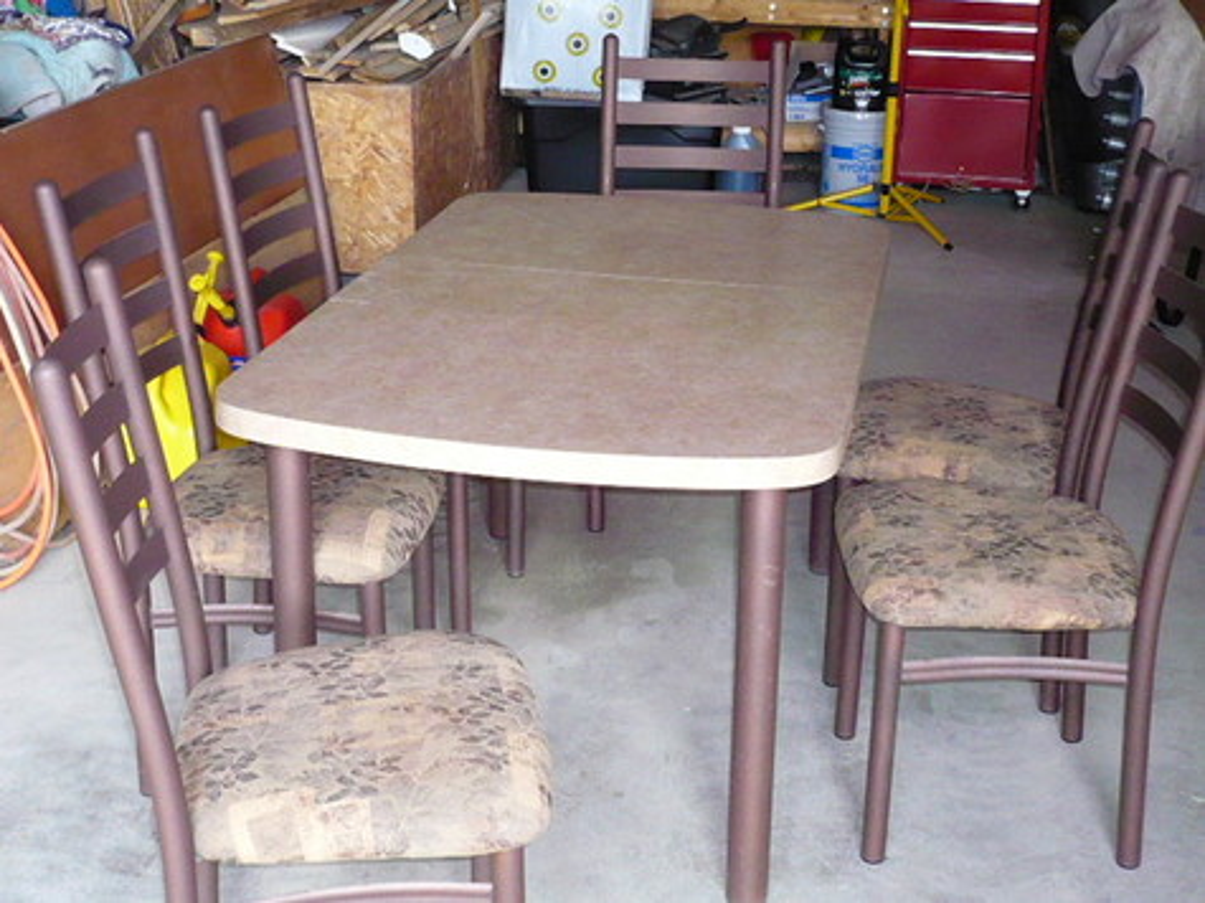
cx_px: 602
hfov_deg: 38.9
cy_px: 452
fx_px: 1705
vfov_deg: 29.7
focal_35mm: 49
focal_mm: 6
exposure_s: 1/30
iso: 320
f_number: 2.9
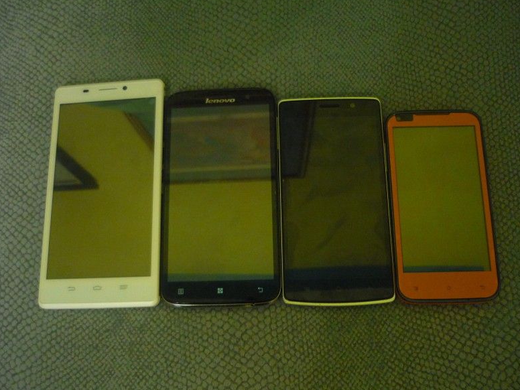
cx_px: 255
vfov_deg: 41.8
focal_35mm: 34
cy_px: 198
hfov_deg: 54.0
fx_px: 511
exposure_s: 1/8
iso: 400
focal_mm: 5.5
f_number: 2.8
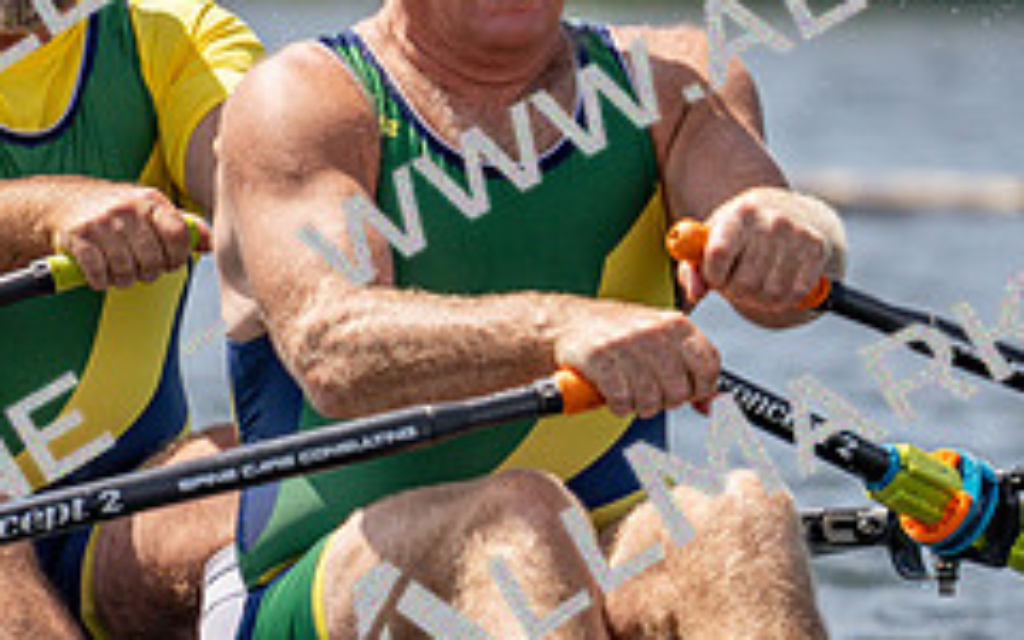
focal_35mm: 847
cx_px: -13
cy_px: 361
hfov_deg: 2.5
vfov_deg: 1.6
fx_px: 23637
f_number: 6.3
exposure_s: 1/2000
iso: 320
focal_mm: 344
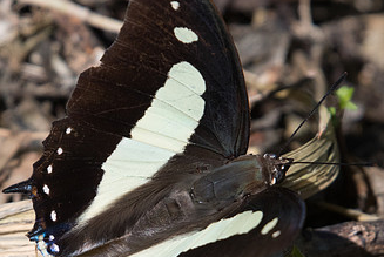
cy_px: 181
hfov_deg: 1.5
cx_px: 180
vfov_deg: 1.0
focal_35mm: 1420
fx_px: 15167
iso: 800
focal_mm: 400
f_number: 8
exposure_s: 1/1250
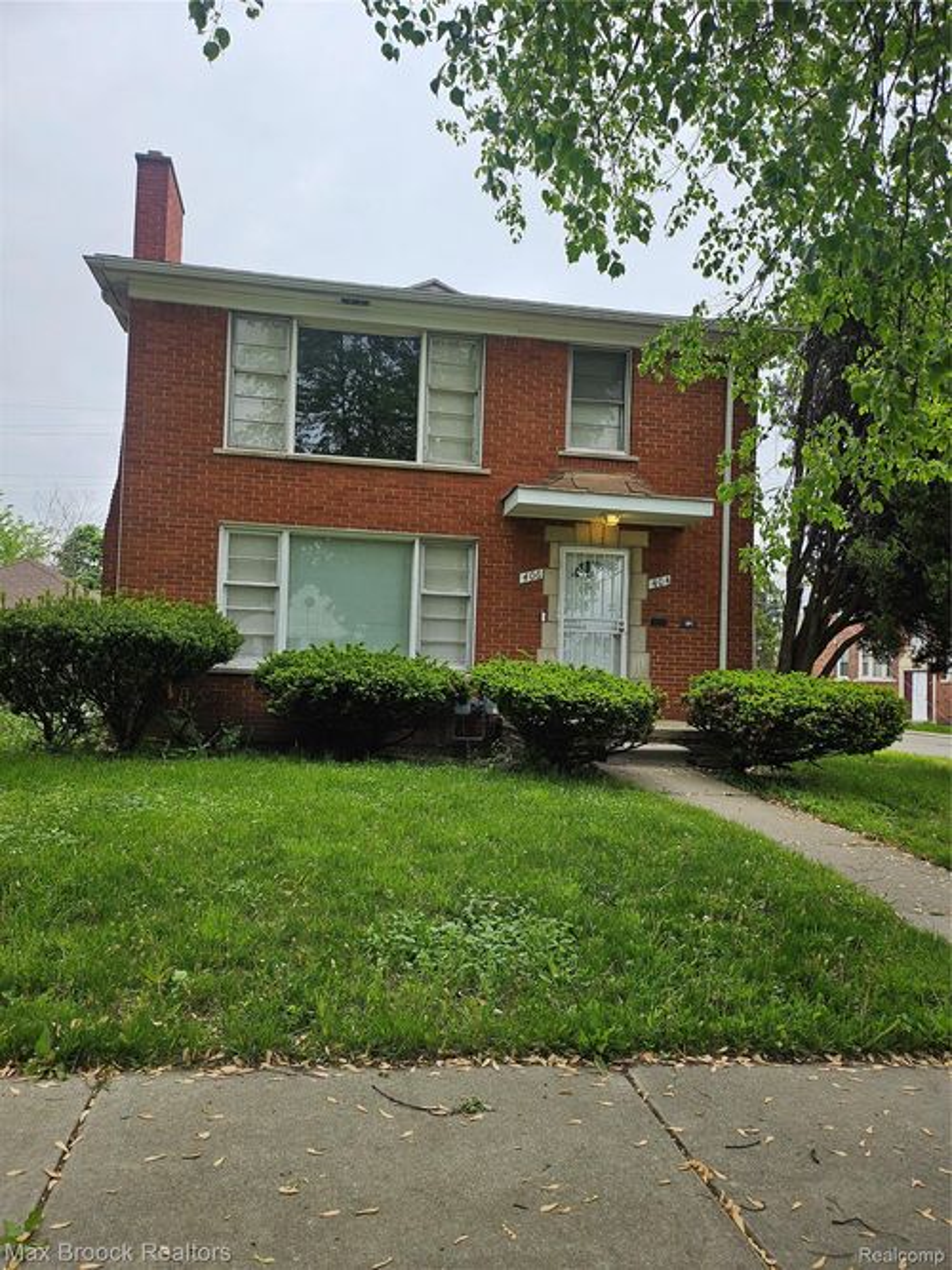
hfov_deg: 56.8
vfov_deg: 71.6
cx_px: 476
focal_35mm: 24
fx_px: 880
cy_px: 635
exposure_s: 1/1123
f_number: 1.8
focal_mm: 5
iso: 50
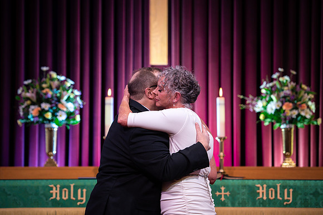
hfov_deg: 14.6
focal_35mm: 140
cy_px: 107
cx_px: 158
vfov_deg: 9.8
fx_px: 1258
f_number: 2.8
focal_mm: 135
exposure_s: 1/200
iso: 800
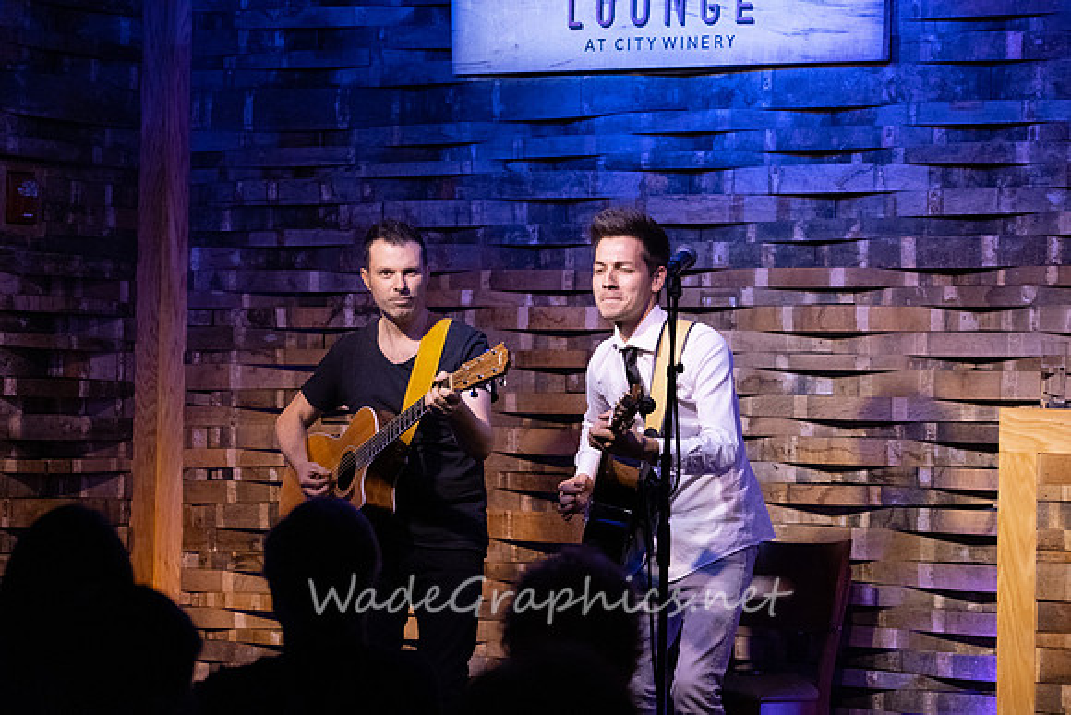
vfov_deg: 10.6
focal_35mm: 130
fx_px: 3868
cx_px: 536
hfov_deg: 15.8
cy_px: 358
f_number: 6.3
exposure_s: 1/200
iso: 6400
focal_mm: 130
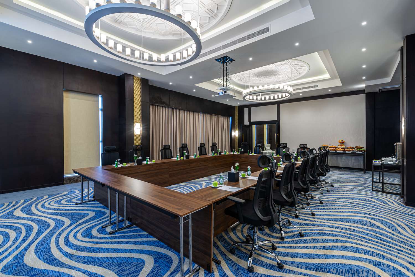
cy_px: 138
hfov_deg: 96.7
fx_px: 184
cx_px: 208
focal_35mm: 16
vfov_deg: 73.8
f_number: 13
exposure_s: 10
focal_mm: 16
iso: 100
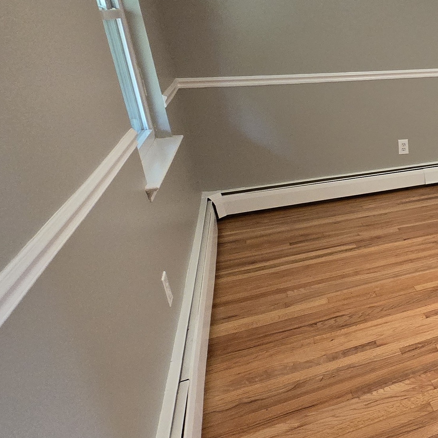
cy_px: 191
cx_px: 573
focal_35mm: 32
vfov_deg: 51.0
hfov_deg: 34.9
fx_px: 458
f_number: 2.2
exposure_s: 1/60
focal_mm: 2.2
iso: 640
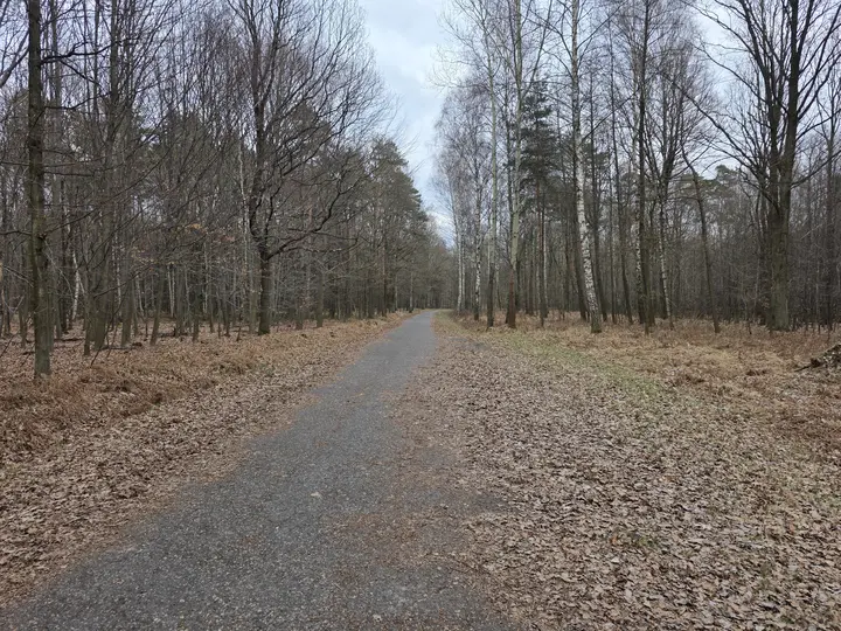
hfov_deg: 73.9
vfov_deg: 58.9
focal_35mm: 23
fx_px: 559
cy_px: 316
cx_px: 420
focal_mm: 6.3
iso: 32
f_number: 1.7
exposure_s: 1/180
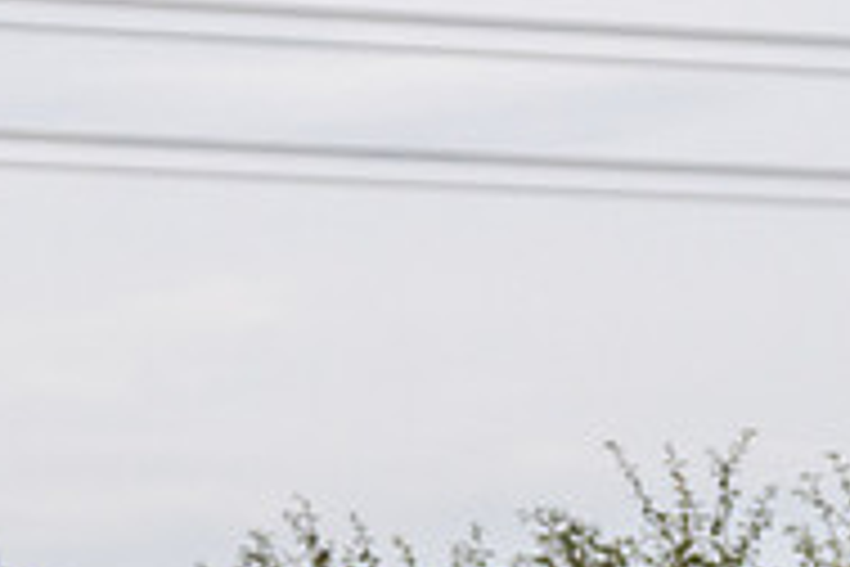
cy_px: 979
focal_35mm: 548
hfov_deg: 3.8
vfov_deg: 2.5
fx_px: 12938
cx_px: 177
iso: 1600
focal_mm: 95
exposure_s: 1/800
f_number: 3.2
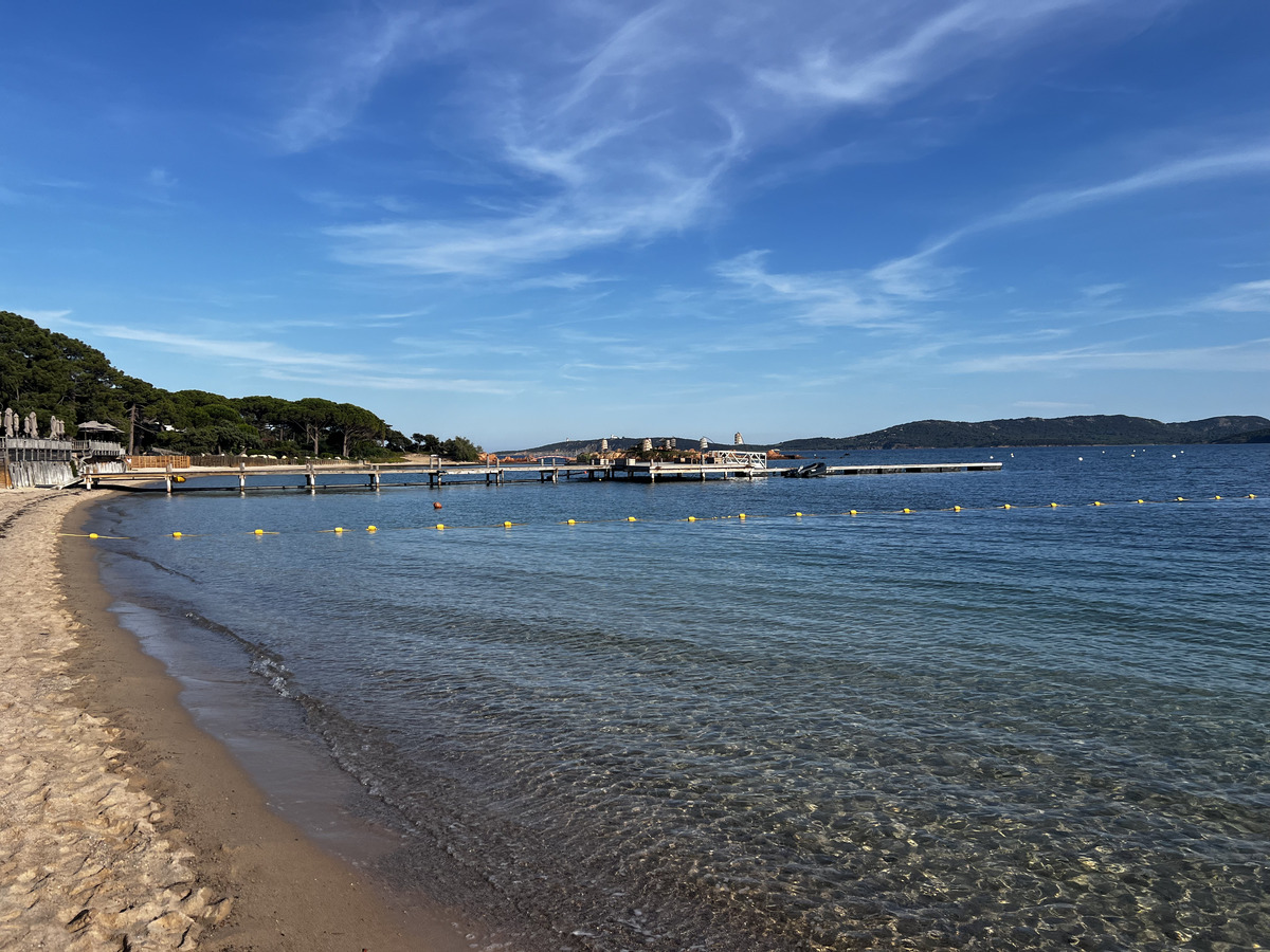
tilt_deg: -1.2
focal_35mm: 26
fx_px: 954
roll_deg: +1.1
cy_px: 476
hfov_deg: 67.3
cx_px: 635
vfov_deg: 53.1
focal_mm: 5.7
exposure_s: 1/4831
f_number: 1.5
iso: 50
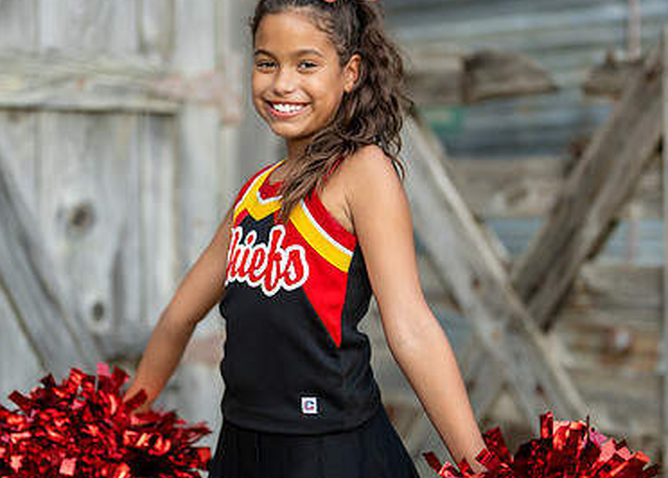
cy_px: 221
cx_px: 310
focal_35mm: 91
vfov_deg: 15.7
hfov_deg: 21.9
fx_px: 1727
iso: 125
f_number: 1.2
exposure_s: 1/1600
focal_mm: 50
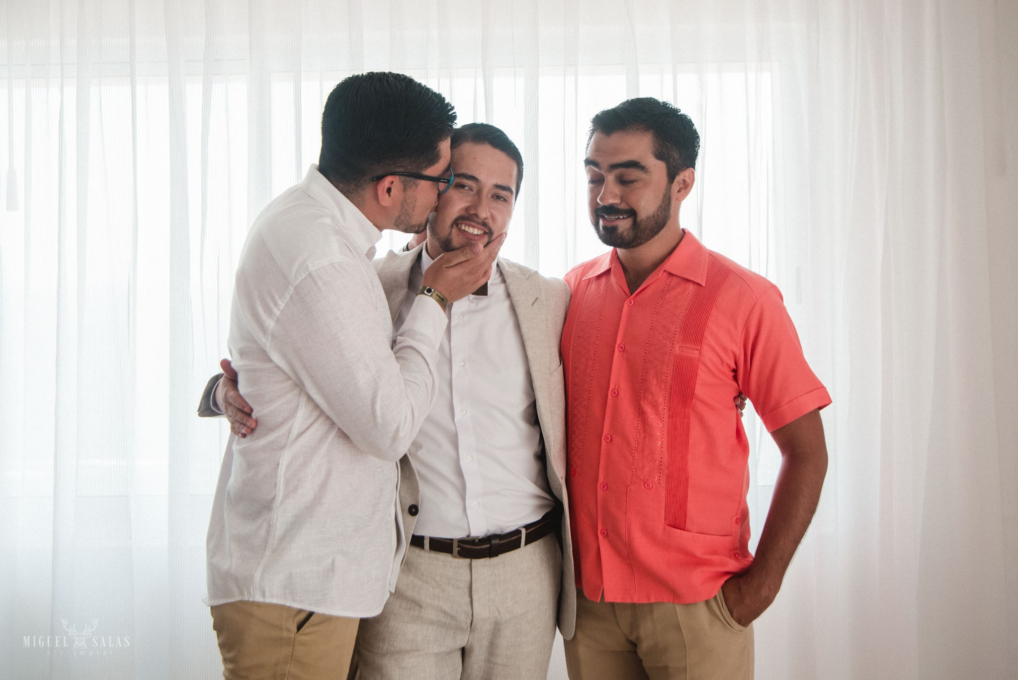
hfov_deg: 57.1
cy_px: 284
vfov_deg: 39.9
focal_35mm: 33
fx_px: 934
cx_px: 469
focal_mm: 28
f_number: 4
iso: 400
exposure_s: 1/400
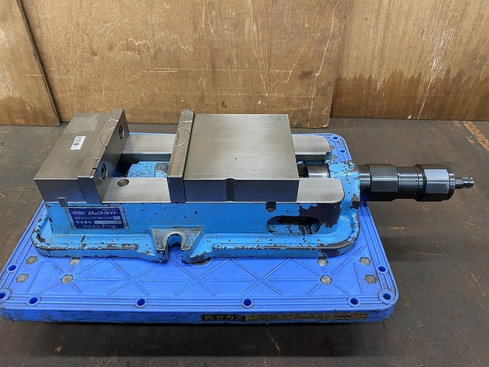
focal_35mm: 26
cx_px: 244
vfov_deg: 53.1
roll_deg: -0.4
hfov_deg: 67.3
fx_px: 367
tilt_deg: -41.3
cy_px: 184
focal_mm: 4.25
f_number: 1.8
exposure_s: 1/50
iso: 250
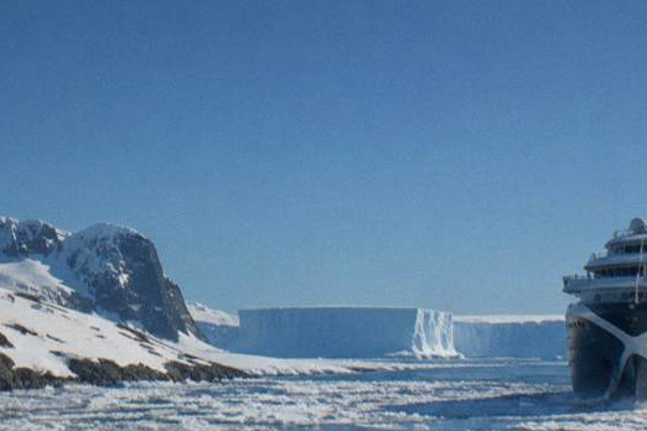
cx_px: 558
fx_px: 2408
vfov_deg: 10.2
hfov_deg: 15.2
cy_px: 394
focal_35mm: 134
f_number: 8
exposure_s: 1/320
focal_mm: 70
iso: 500
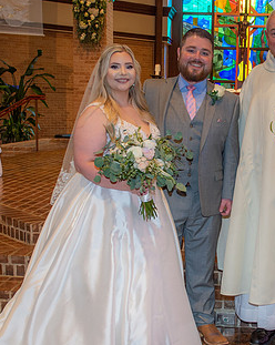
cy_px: 220
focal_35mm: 63
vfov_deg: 29.9
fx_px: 642
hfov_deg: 23.8
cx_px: 216
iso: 1250
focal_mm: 28
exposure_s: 1/125
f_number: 5
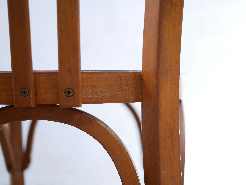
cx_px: 123
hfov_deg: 46.8
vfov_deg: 36.0
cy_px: 92
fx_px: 284
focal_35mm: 40
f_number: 1.7
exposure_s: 1/60
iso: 320
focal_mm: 20
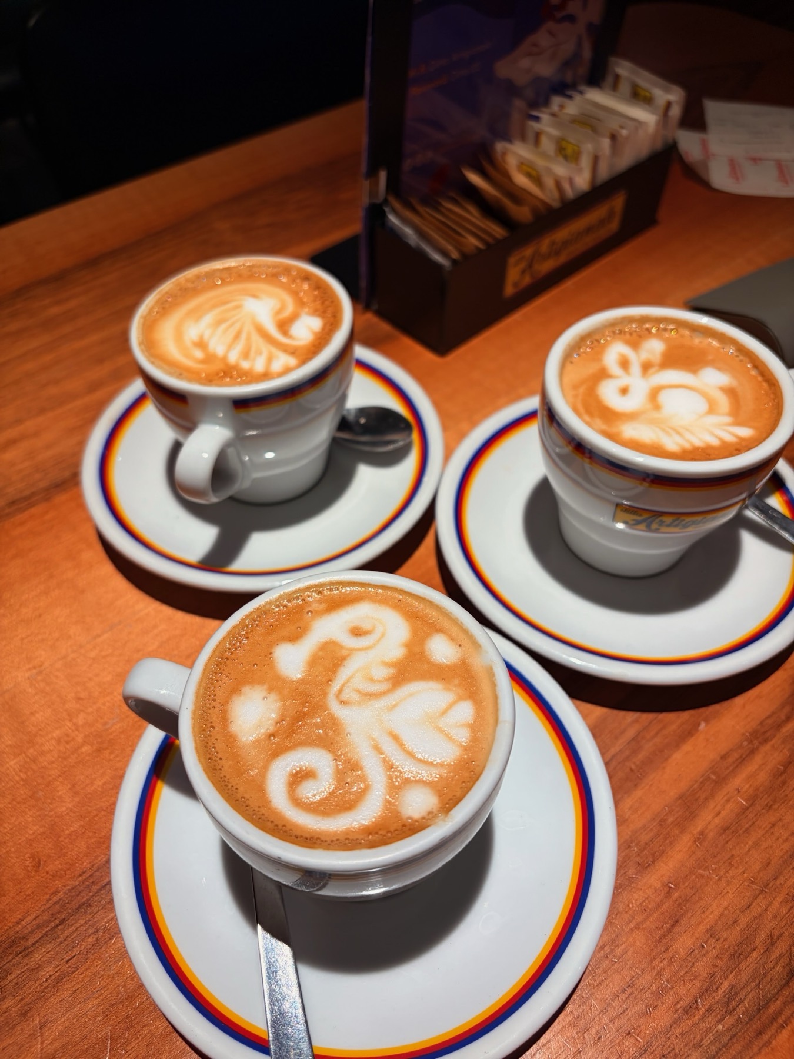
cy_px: 530
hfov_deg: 53.1
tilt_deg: -49.9
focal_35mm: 26
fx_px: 795
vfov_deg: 67.3
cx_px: 397
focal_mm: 5.96
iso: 40
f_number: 1.6
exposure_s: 1/121
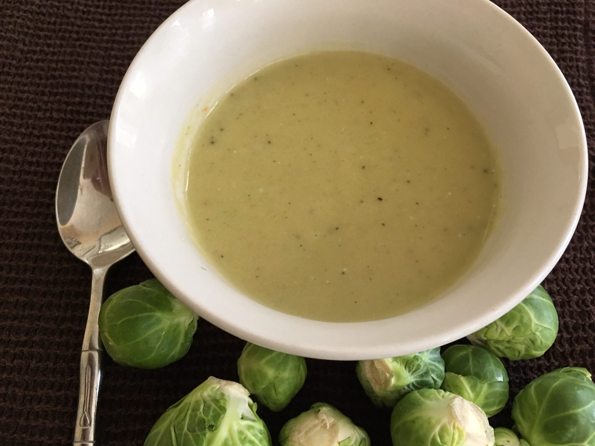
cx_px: 298
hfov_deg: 61.7
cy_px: 223
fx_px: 498
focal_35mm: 29
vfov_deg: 48.2
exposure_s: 1/15
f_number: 2.2
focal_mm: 4.15
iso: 64
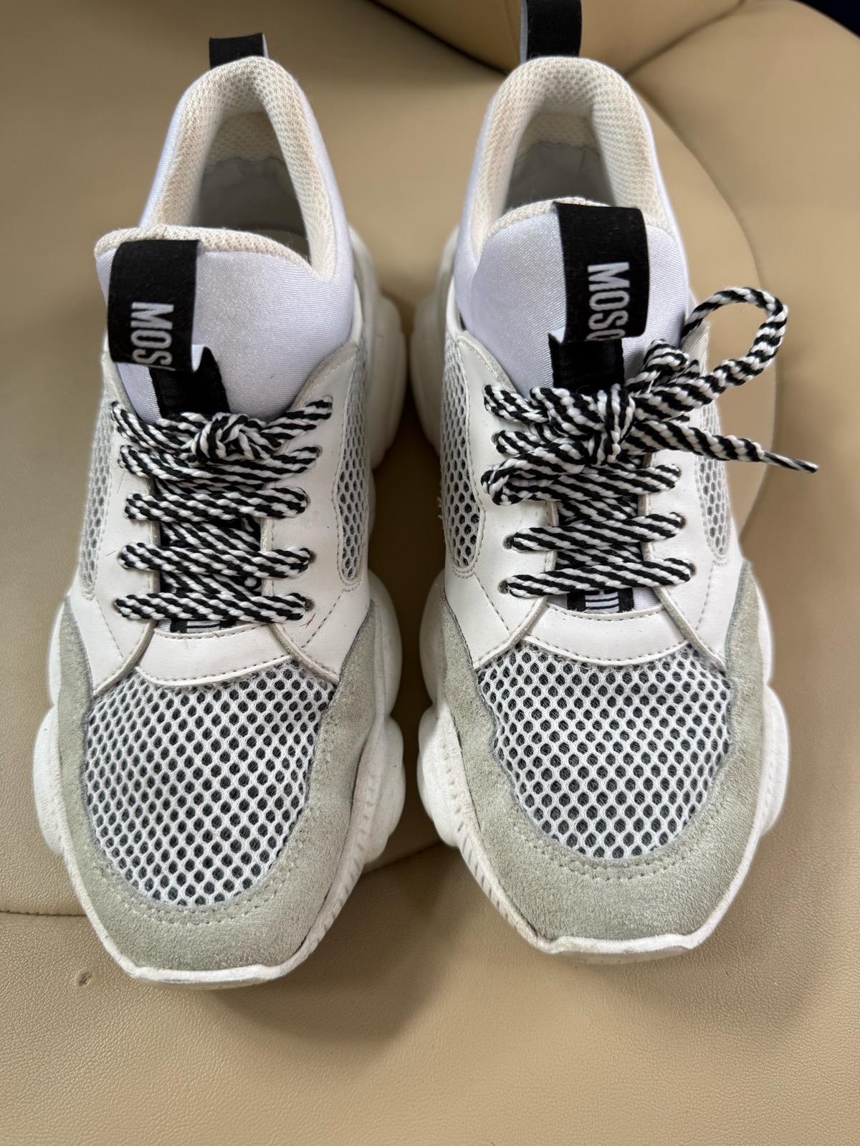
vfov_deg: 71.6
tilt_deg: -63.8
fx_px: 795
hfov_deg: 56.8
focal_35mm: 24
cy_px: 573
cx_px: 430
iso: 64
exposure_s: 1/121
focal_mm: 6.76
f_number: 1.78
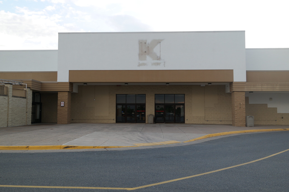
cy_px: 96
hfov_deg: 61.9
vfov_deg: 43.6
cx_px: 144
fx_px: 241
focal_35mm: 30
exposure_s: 1/125
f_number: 4
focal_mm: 20
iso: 100
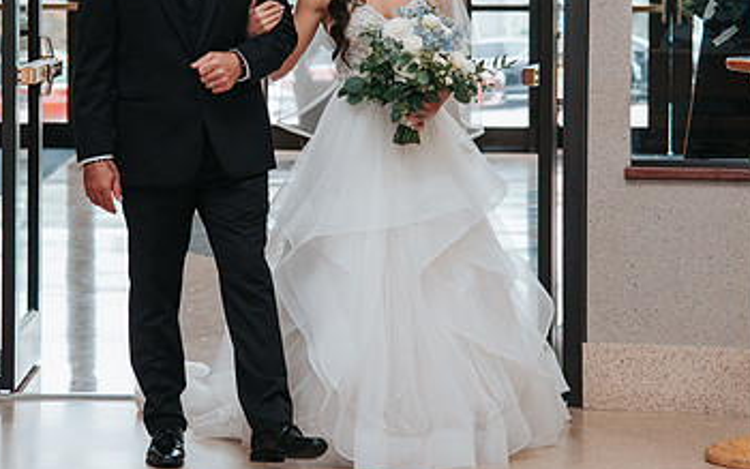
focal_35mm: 159
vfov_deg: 8.2
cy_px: 89
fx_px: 3251
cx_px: 236
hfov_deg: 13.1
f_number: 4
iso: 720
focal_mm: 82
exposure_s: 1/200
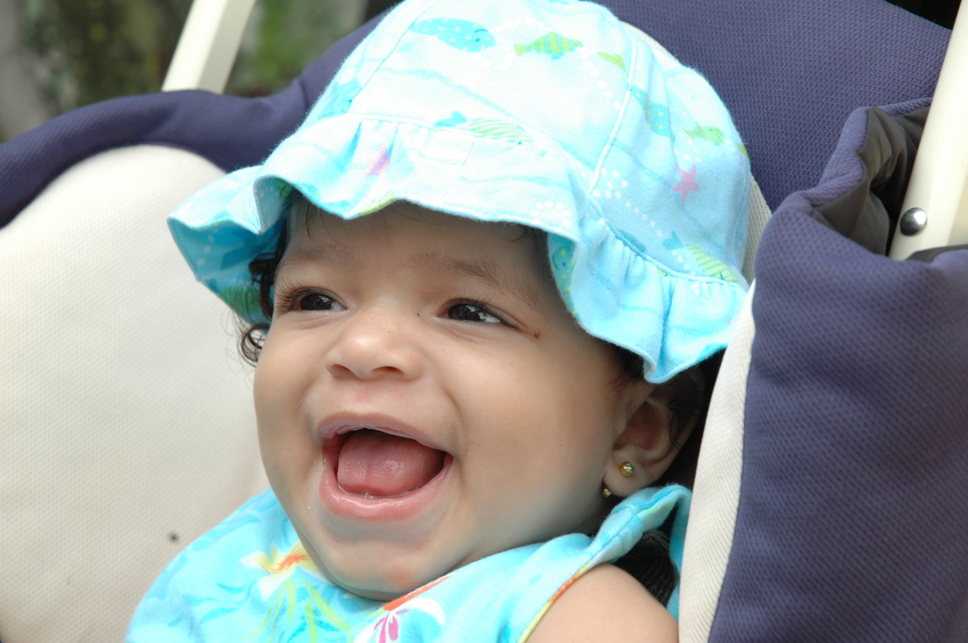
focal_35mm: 105
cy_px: 322
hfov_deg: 19.5
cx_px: 484
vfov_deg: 13.0
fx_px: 2820
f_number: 9
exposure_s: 1/80
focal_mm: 70
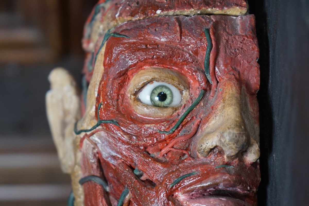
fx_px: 901
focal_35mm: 105
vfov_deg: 13.0
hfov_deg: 19.5
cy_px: 103
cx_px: 154
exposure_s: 1/125
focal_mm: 70
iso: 1000
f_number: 5.6
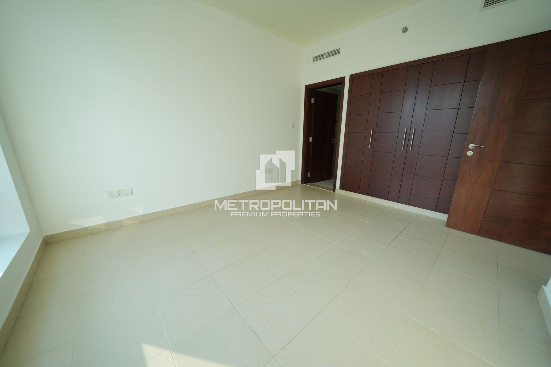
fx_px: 184
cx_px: 276
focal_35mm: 12
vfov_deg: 90.0
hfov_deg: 112.6
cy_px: 184
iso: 100
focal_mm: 12
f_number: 4.5
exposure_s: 1/30
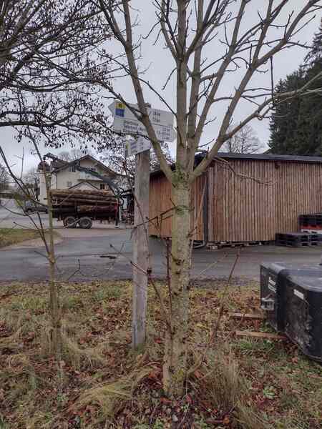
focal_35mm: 27
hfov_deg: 51.4
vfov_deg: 65.3
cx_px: 161
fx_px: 335
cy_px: 214
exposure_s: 1/1021
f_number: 1.7
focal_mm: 4.71
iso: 100
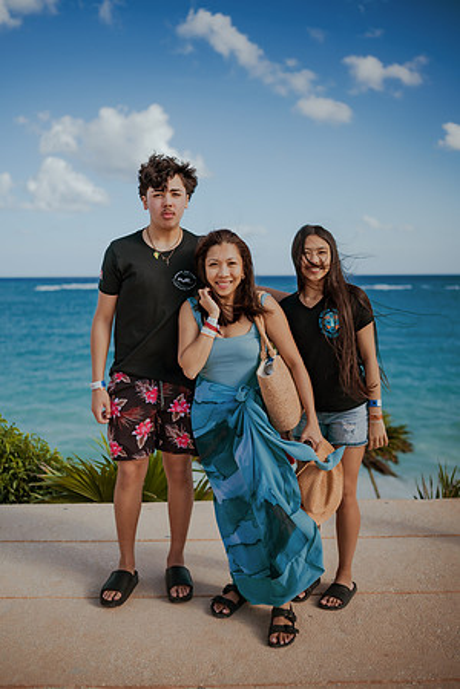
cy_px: 344
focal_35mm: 35
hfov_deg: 37.9
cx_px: 230
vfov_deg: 54.4
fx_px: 671
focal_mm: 35
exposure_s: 1/4000
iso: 100
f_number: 1.8
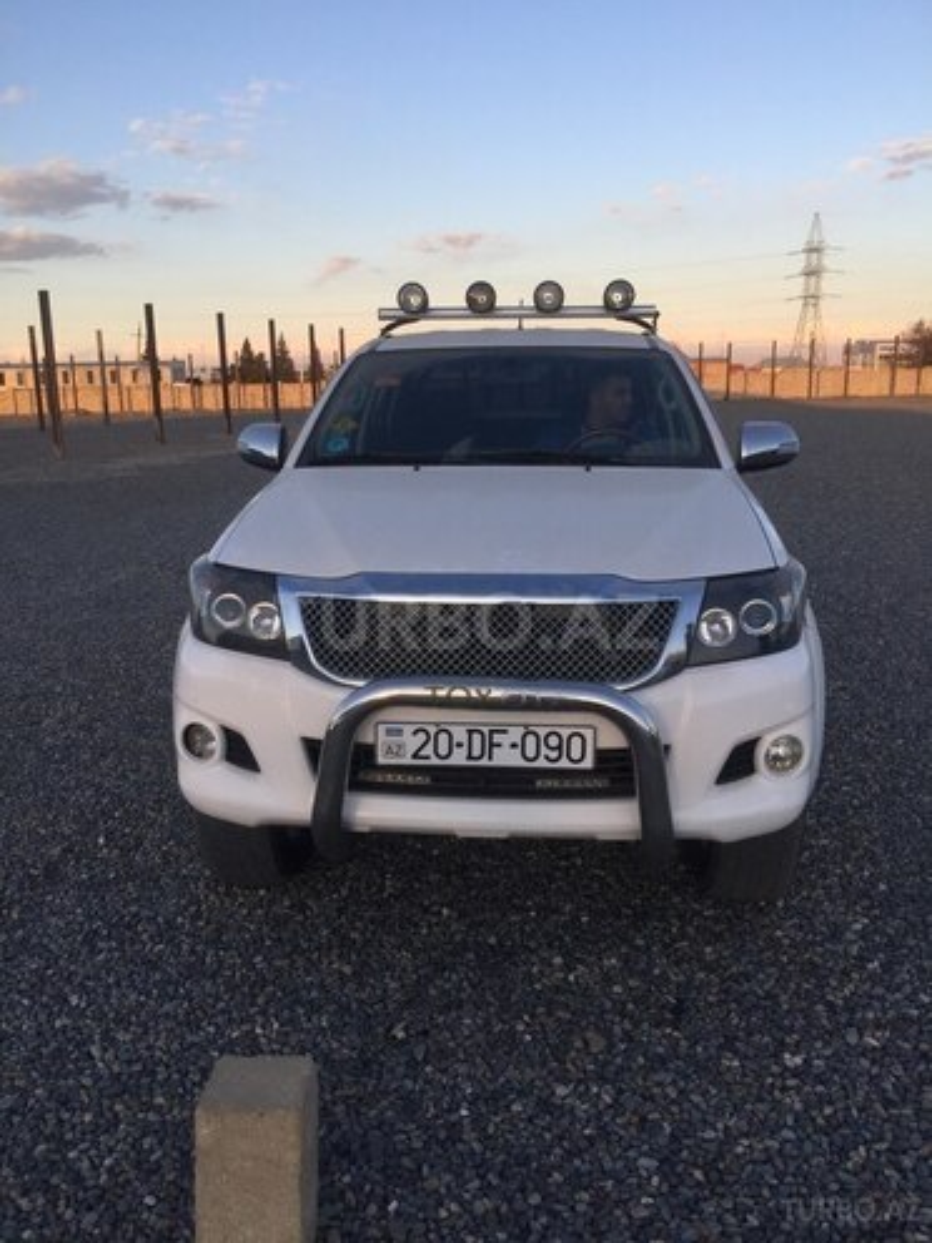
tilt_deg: -14.0
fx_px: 1041
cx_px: 466
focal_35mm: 29
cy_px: 622
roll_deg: +1.2
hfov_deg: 48.2
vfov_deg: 61.7
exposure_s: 1/520
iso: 32
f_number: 2.2
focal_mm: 4.15
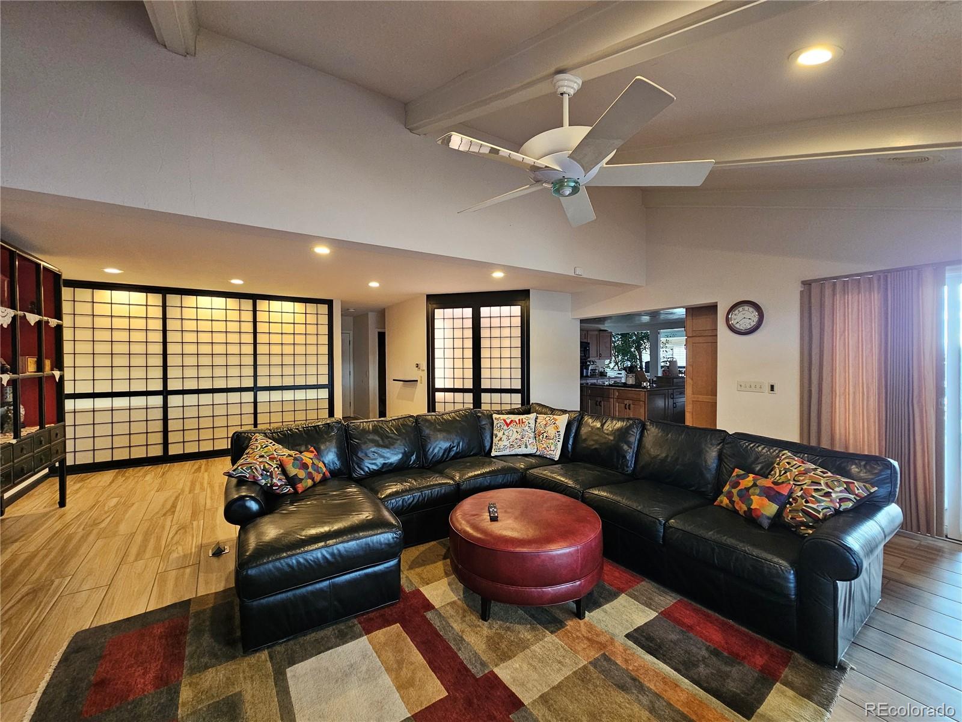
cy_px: 361
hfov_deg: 106.2
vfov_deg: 89.9
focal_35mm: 13
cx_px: 481
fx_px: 361
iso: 320
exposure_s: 1/40
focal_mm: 2.2
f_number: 2.2
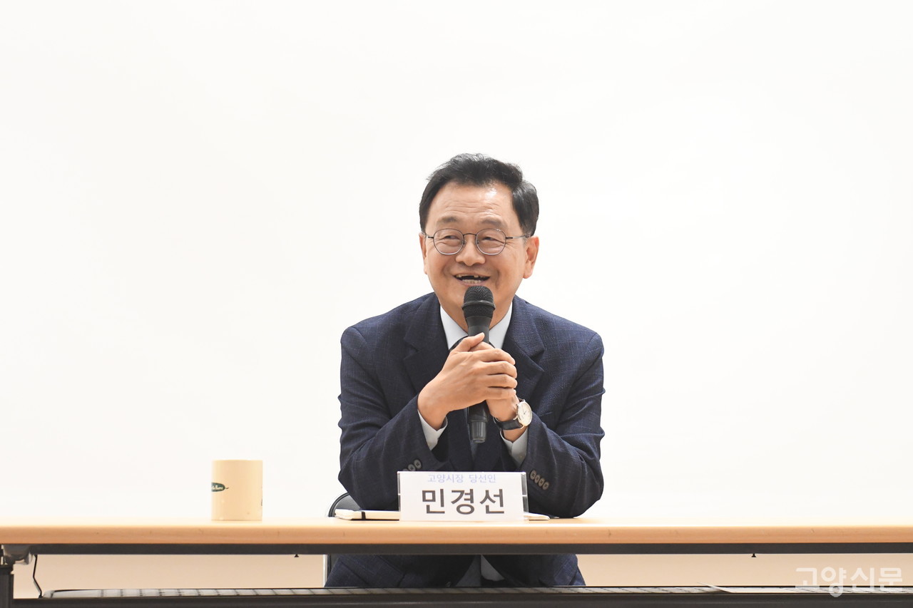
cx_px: 456
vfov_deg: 13.0
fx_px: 2662
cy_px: 304
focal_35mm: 105
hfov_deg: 19.5
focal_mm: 70
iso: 4000
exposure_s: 1/250
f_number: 3.2
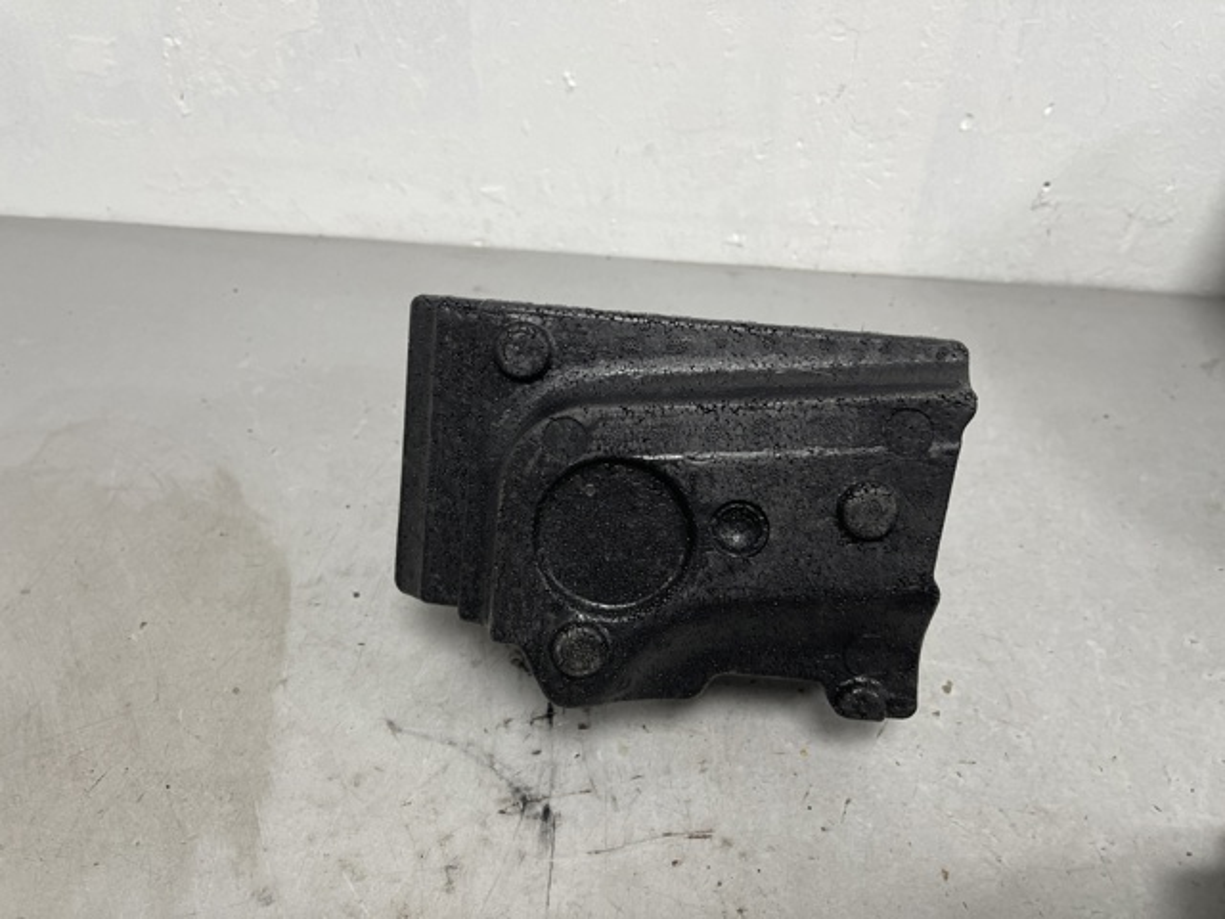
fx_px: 885
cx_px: 612
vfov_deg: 54.9
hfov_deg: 69.4
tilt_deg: -39.4
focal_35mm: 25
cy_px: 460
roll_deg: -1.9
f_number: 1.6
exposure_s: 1/100
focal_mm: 5.1
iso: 125
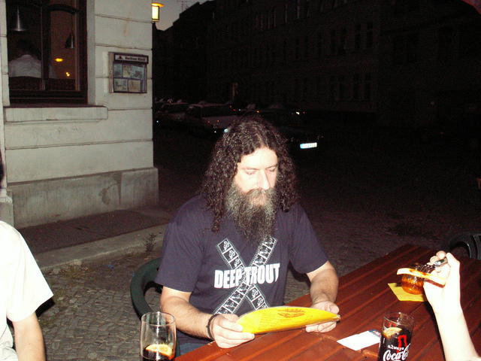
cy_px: 180
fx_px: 486
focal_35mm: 35
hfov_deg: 52.6
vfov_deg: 40.7
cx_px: 240
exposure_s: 1/40
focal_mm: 5.86
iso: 160
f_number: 2.8
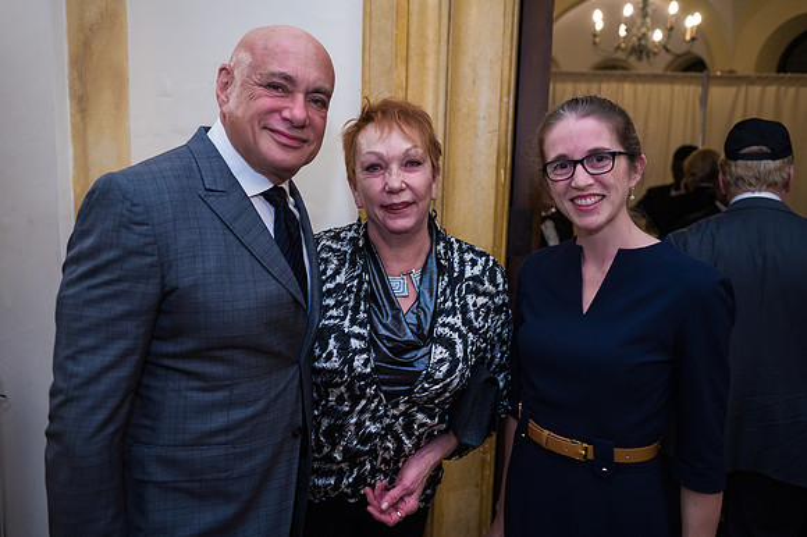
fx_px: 624
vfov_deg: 46.6
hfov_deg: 65.8
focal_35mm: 28
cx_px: 404
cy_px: 269
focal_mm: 27
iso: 1600
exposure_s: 1/200
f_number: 3.2
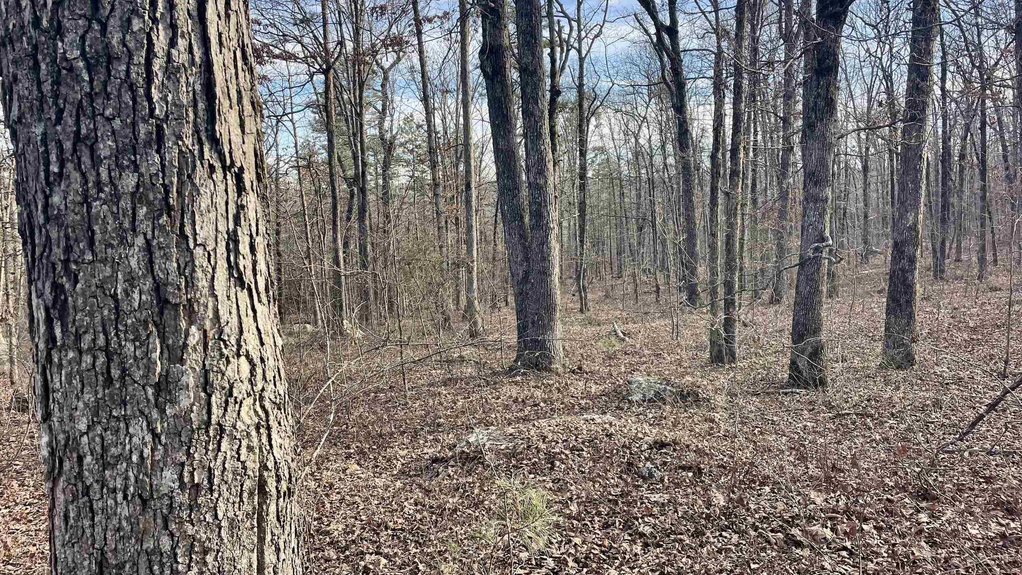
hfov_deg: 66.1
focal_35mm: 29
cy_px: 262
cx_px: 513
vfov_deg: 40.2
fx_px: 786
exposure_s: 1/606
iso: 32
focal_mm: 4.2
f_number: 1.6
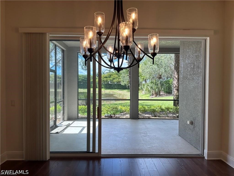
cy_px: 88
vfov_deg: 56.8
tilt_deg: -3.0
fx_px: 162
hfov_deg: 71.6
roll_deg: -0.7
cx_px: 117
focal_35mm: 24
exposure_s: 1/496
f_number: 1.78
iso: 80
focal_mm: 6.86
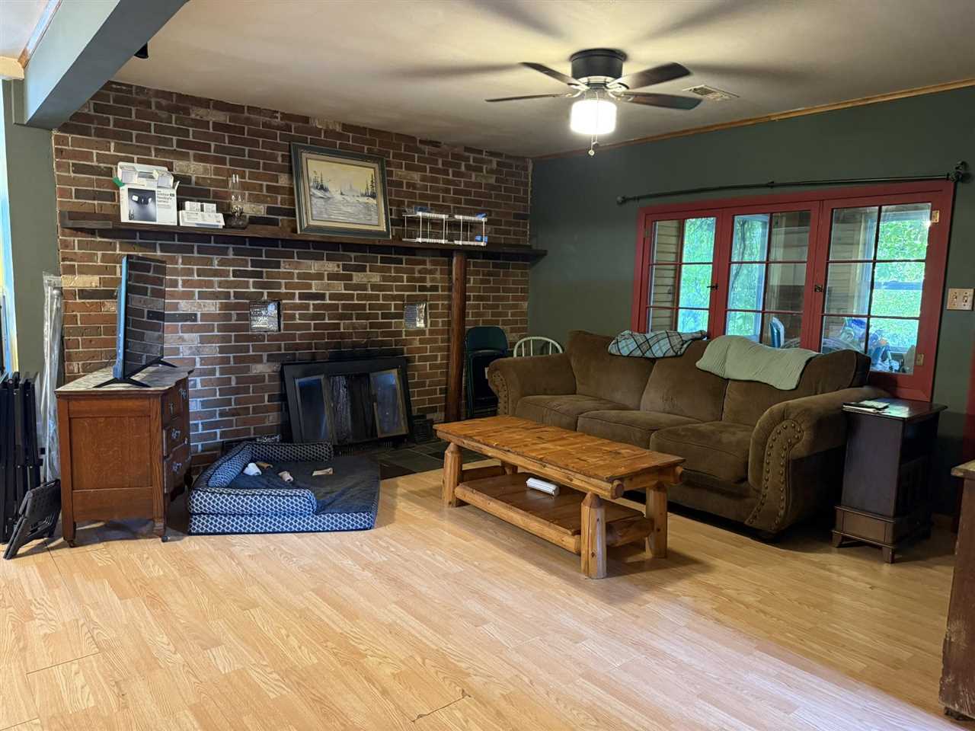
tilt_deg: -6.3
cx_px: 488
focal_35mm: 24
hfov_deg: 71.6
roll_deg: -0.9
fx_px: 676
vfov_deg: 56.8
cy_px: 366
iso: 640
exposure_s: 1/40
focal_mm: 6.76
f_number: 1.78
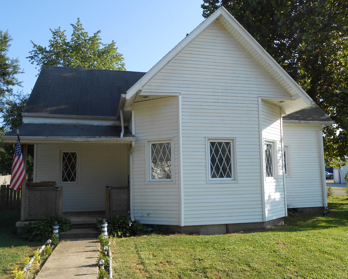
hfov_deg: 60.4
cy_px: 147
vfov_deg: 50.0
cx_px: 165
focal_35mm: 29
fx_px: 299
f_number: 3.5
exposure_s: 1/320
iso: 80
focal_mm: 4.6
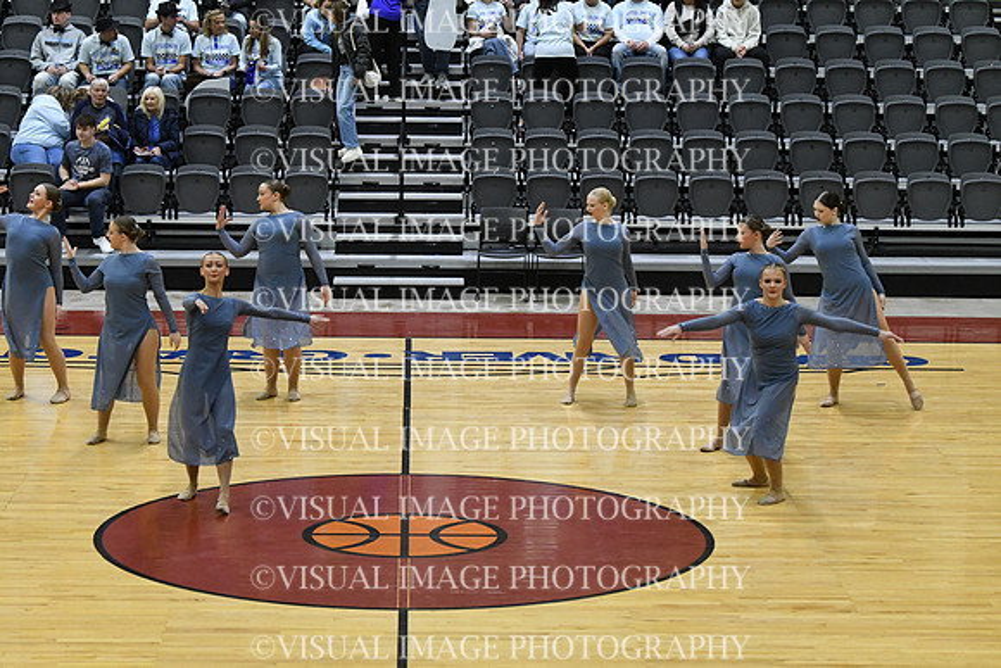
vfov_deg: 13.0
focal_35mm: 105
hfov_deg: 19.5
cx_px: 500
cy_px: 334
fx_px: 2920
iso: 5000
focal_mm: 70
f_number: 4
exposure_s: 1/500
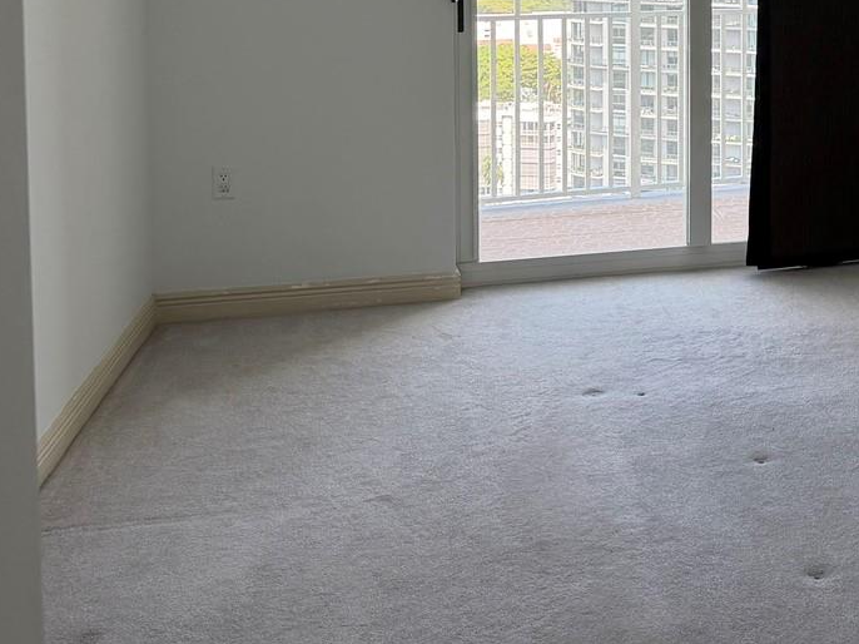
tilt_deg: -5.2
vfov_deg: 24.5
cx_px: 903
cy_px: -45
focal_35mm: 56
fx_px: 1389
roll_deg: +0.5
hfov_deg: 31.2
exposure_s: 1/440
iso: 100
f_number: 1.78
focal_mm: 6.76
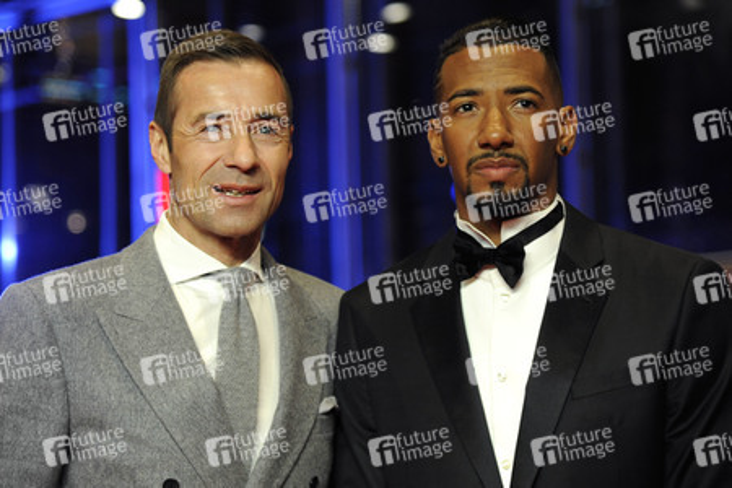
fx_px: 2277
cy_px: 244
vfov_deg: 12.2
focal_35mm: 112
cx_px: 366
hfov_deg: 18.3
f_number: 4
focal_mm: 112
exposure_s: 1/200
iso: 2000
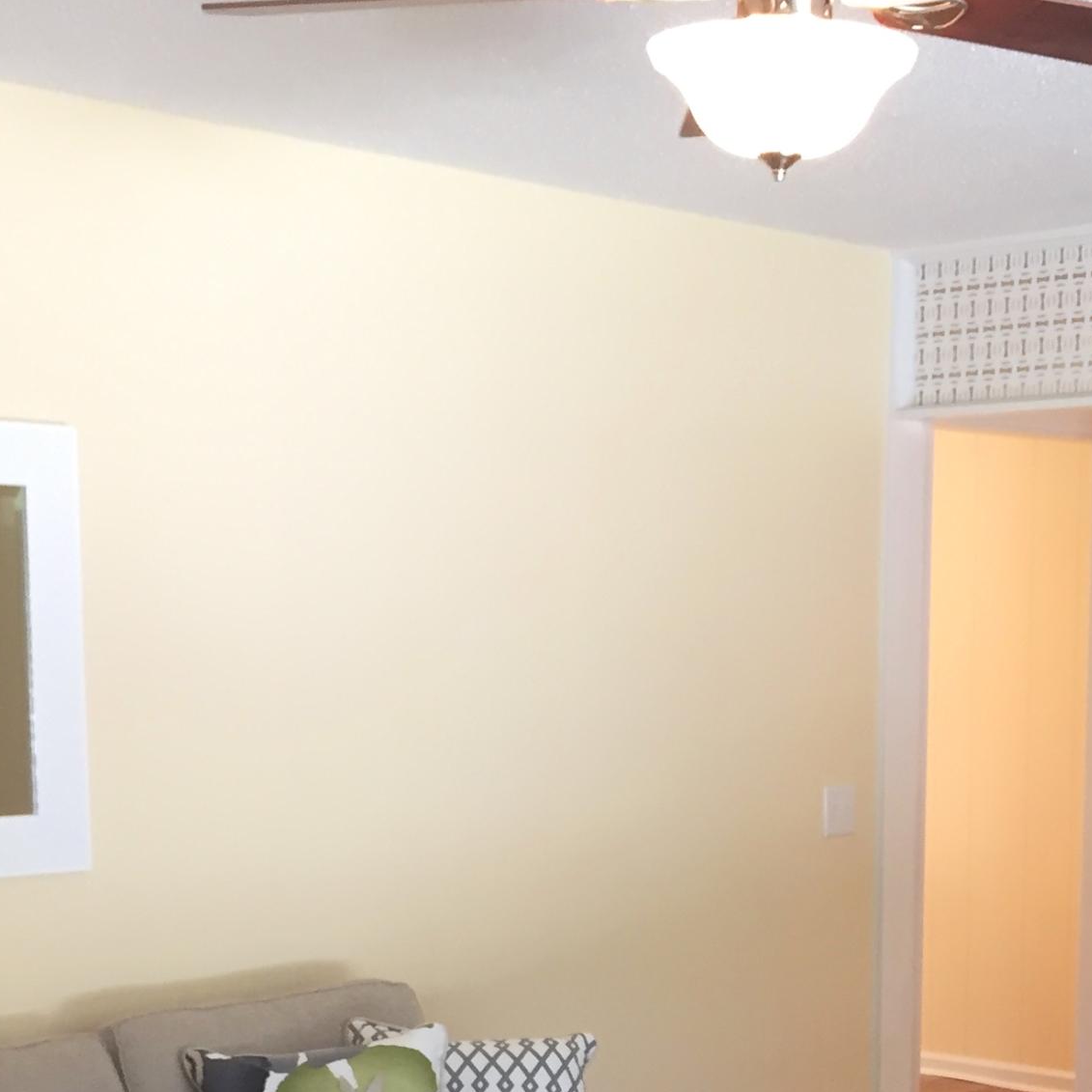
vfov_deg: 24.3
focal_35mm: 68
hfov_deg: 25.2
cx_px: 714
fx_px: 2427
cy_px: 1069
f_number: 2.2
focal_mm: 4.15
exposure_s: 1/30
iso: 64
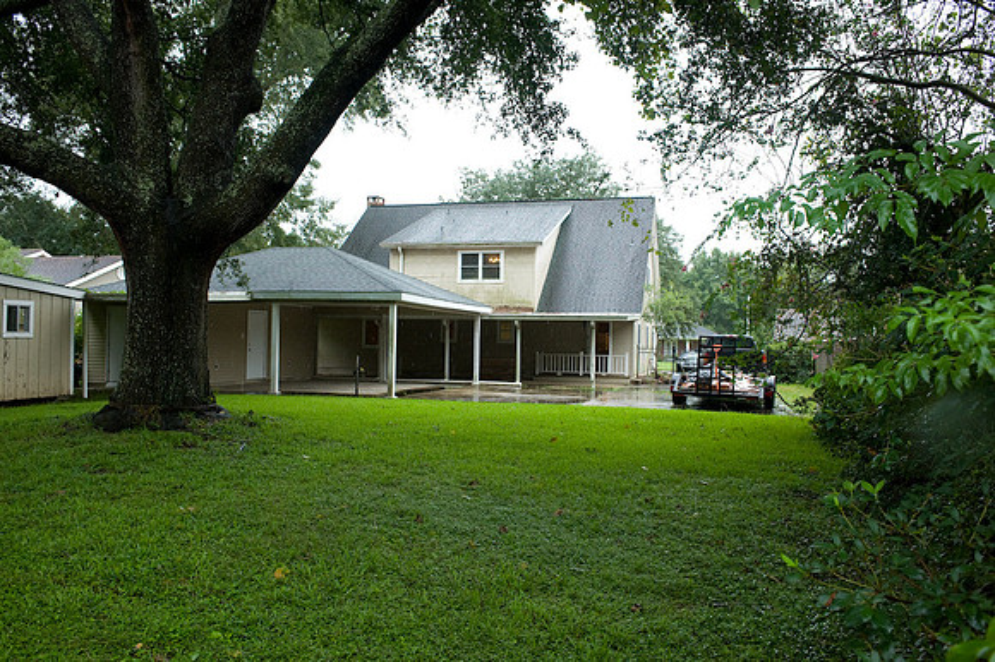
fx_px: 773
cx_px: 498
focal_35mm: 28
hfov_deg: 65.5
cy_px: 331
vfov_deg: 46.4
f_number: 5.6
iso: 1250
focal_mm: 28
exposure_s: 1/200
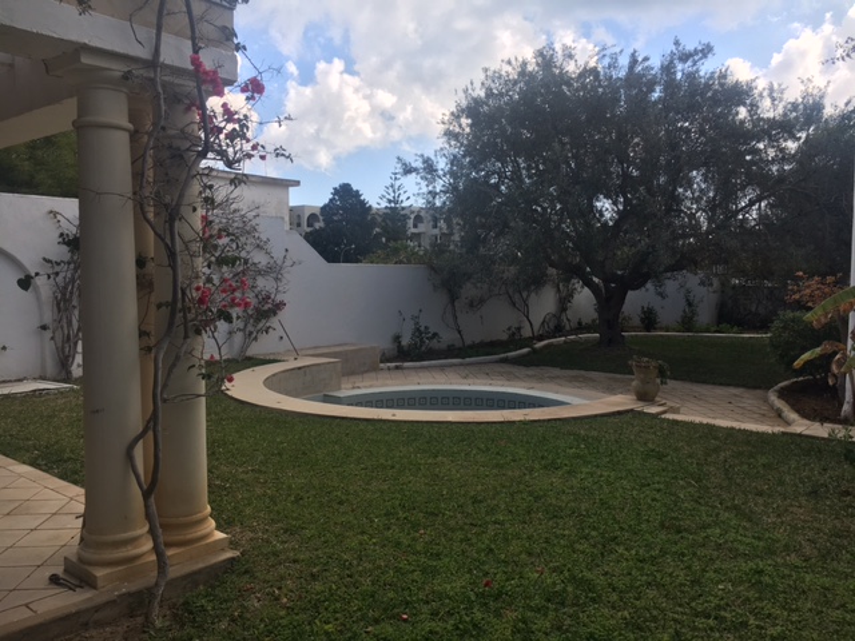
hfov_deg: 61.7
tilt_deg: -2.2
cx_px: 428
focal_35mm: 29
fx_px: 716
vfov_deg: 48.2
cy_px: 320
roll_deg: -0.2
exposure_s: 1/1099
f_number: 2.2
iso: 25
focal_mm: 4.15
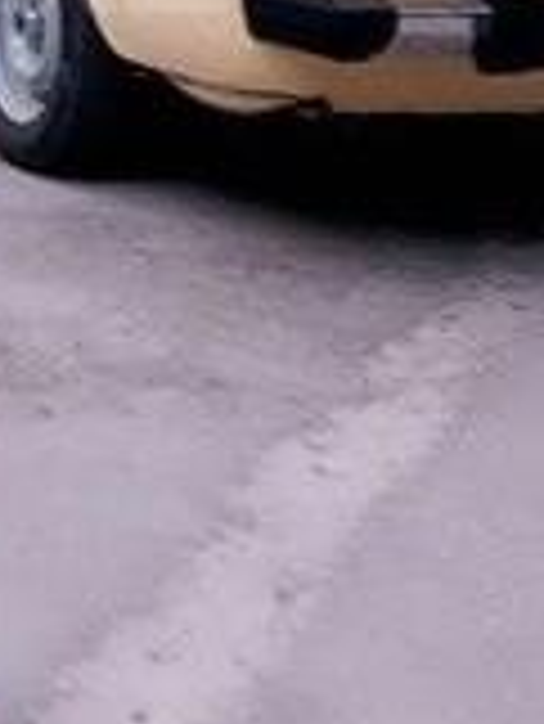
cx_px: -234
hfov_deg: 16.5
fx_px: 1737
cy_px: -54
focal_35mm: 83
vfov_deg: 22.3
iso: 50
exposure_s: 1/33
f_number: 1.9
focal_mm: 3.6
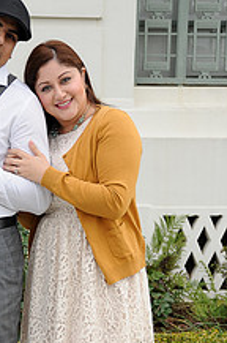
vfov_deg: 18.8
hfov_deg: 12.6
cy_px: 264
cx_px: 42
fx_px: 1025
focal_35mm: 108
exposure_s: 1/250
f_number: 5
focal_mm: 52
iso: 200
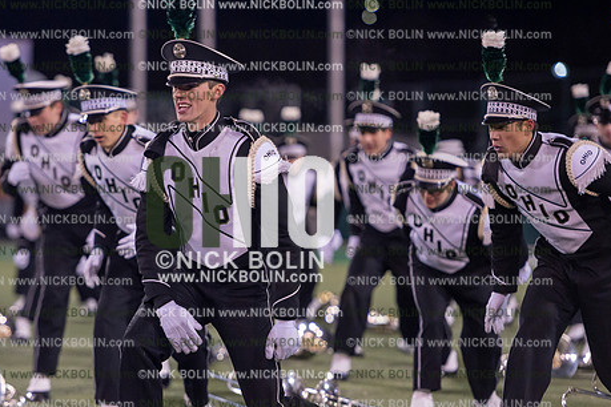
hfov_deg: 9.3
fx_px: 3751
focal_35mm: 221
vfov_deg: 6.2
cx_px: 240
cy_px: 220
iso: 2500
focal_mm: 175
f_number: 2.8
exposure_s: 1/1250
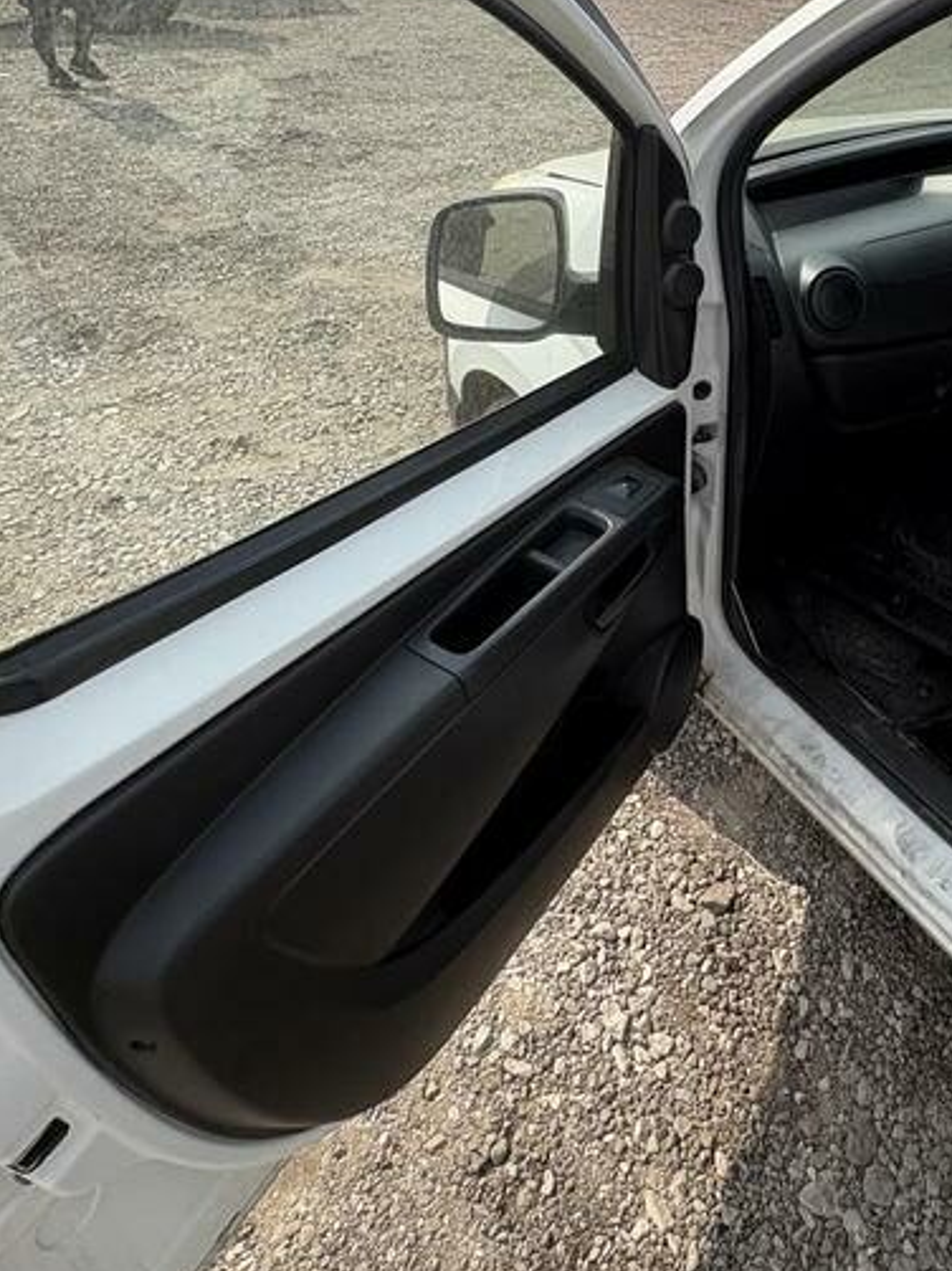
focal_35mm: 25
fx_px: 918
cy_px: 372
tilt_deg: -20.3
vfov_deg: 66.5
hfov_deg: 51.3
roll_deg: -1.4
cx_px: 765
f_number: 2.2
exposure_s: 1/675
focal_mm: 2.22
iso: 50
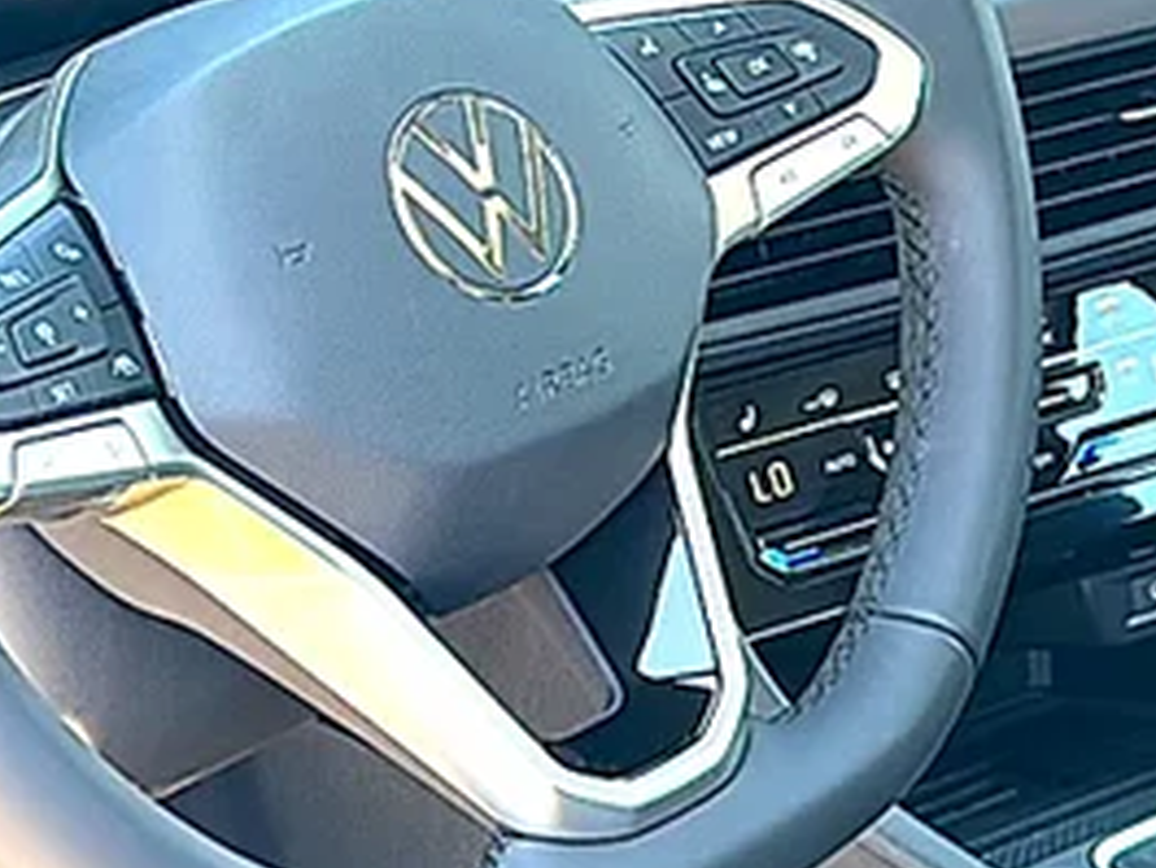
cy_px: 290
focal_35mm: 103
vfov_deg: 14.4
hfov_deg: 19.0
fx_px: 3441
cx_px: 798
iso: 125
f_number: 1.78
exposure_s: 1/285
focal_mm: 6.86
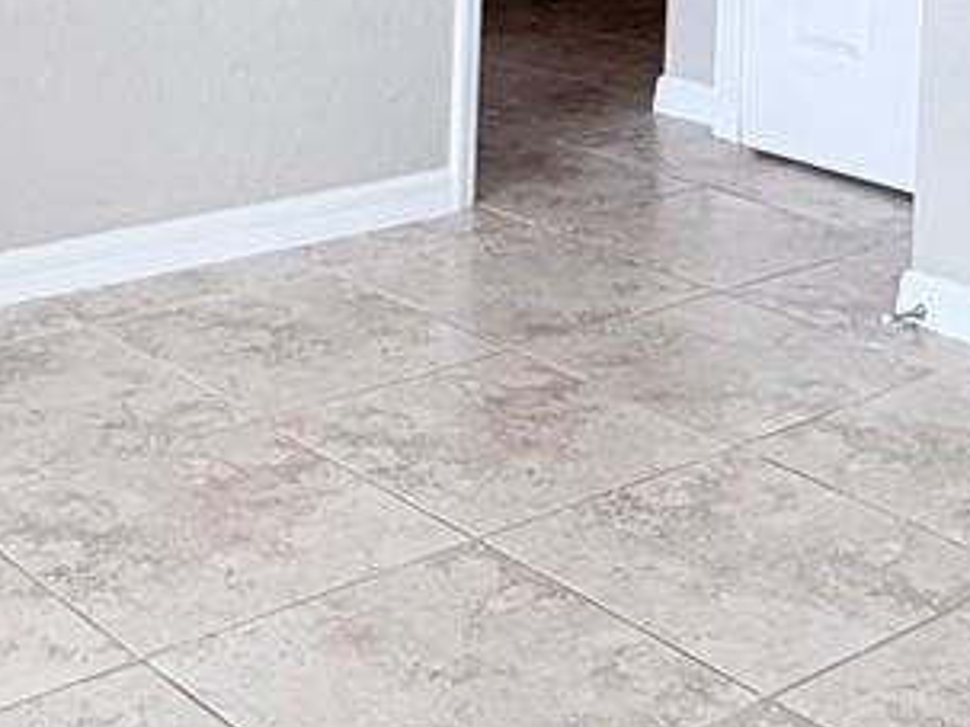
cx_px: 557
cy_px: -384
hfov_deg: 26.3
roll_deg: -2.1
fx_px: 2073
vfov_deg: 17.7
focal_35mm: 74
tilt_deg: +0.8
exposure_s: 1/60
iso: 250
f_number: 2.2
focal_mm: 2.22
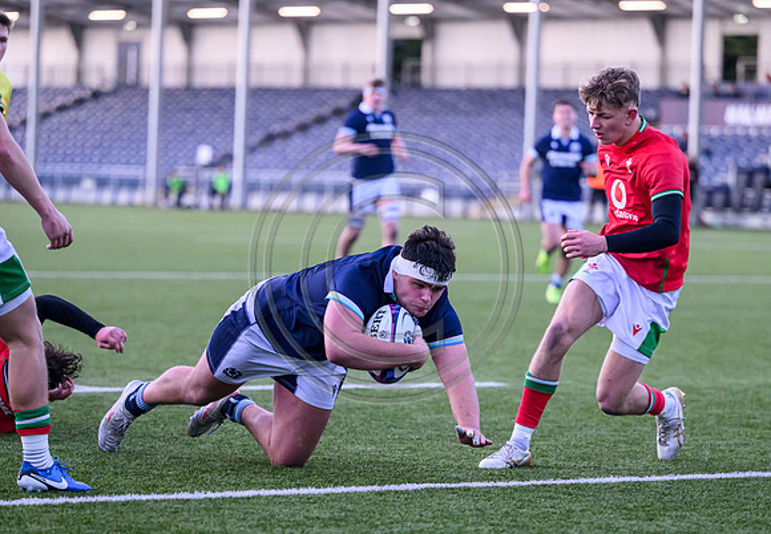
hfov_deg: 10.8
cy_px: 376
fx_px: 4083
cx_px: 368
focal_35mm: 188
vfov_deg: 7.5
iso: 2000
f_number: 2.8
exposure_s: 1/1250
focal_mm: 130
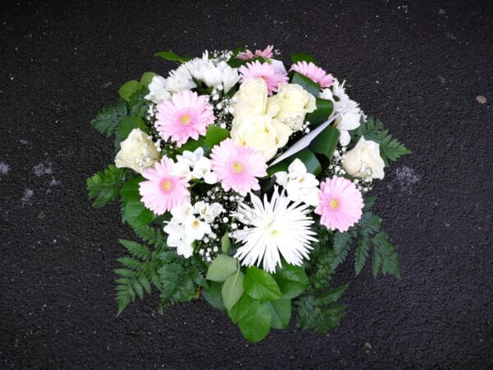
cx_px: 246
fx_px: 385
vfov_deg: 51.4
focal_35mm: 27
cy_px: 185
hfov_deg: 65.3
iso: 50
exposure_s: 1/128
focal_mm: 3.95
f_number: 2.2
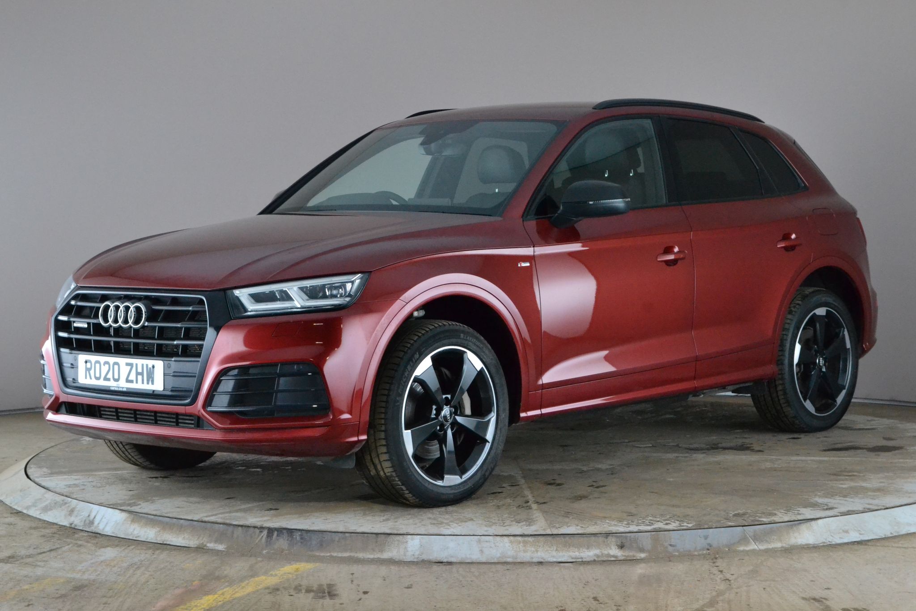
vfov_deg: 18.9
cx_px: 458
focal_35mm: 72
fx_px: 1832
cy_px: 306
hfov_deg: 28.1
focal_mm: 48
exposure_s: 1/40
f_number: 11
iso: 3200
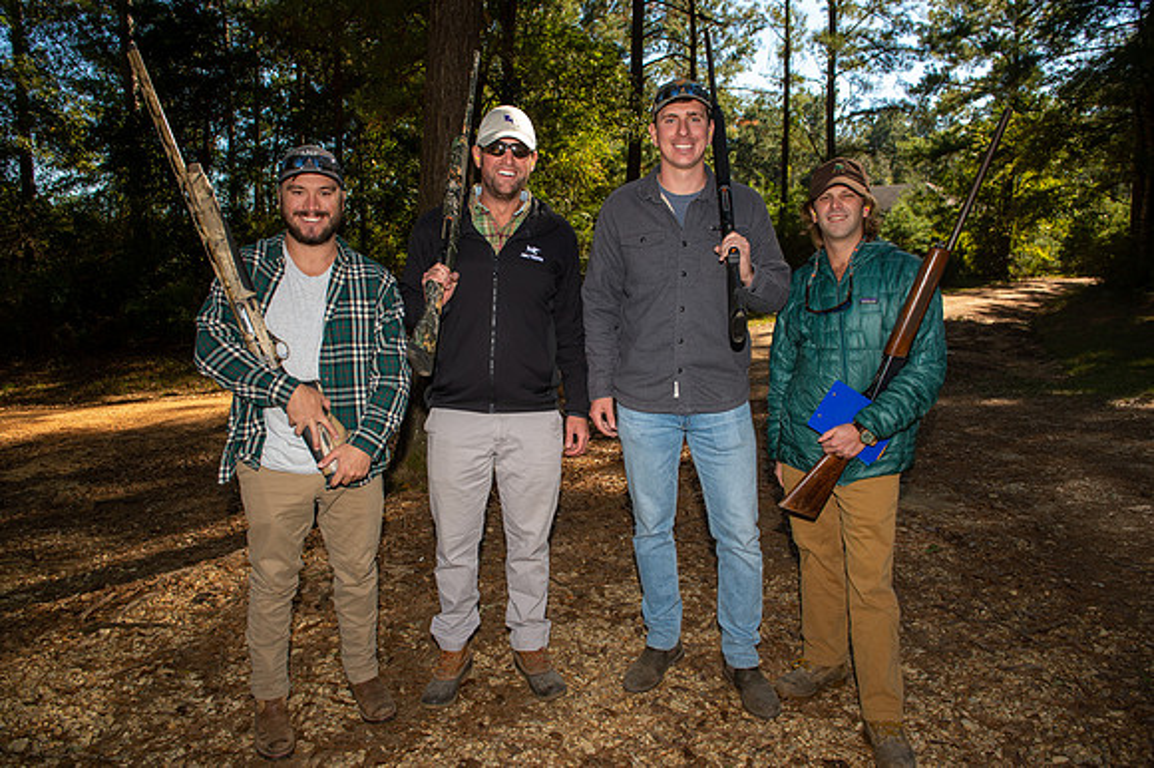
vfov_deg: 53.1
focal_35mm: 24
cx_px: 577
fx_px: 769
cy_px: 384
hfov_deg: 73.8
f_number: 5.6
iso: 125
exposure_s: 1/200
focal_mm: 24
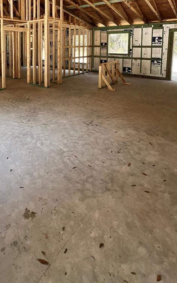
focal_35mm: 22
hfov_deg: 53.1
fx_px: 170
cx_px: 49
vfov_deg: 72.2
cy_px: 60
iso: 50
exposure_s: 1/99
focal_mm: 1.57
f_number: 1.8
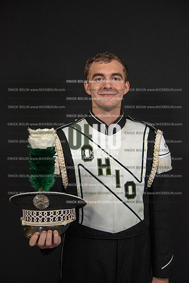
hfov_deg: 31.9
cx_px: 94
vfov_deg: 46.4
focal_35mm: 42
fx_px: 331
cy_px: 142
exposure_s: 1/640
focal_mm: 42
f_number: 5.6
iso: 2000
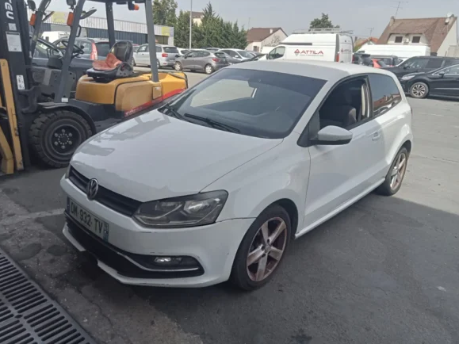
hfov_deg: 61.7
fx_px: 384
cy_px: 167
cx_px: 228
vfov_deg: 48.2
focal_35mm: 29
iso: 100
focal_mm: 3.46
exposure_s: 1/820
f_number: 2.2
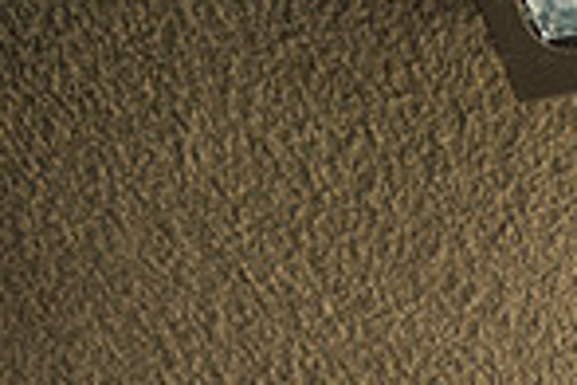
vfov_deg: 13.0
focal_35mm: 95
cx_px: 1064
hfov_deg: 17.2
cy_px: 705
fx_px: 1523
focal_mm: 24
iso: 2500
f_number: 5
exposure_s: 1/320
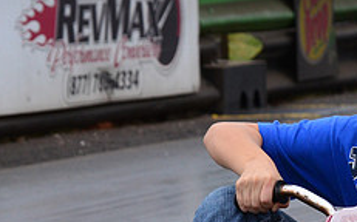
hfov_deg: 4.5
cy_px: 279
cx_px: 345
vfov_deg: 2.8
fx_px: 4550
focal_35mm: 468
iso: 1000
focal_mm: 122
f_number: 9
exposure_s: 1/1250
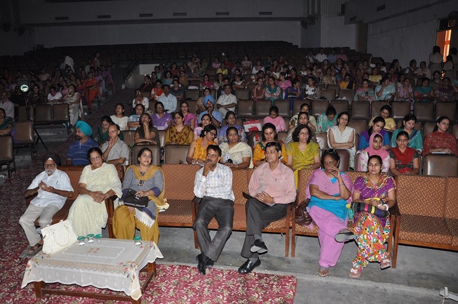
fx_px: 343
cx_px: 229
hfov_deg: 67.5
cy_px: 152
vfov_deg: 47.8
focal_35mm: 27
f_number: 5.6
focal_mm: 18
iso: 500
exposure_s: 1/125
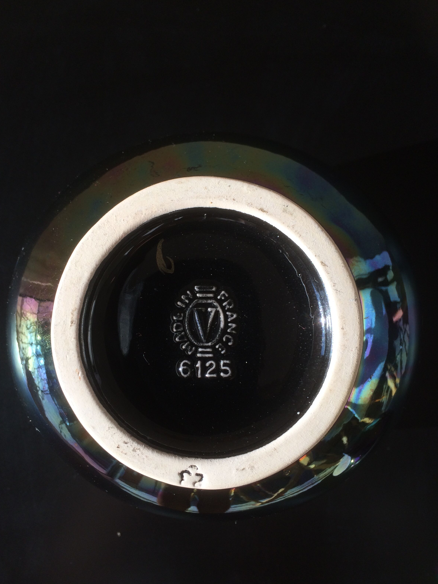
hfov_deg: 46.8
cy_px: 295
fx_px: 506
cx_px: 213
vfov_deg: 60.0
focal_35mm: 30
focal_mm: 4.15
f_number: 2.2
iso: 32
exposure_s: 1/540
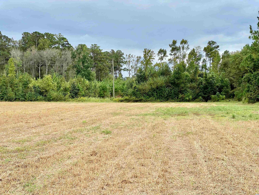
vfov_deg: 28.0
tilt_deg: -0.5
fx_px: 389
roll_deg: -0.2
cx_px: 130
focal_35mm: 52
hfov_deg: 36.8
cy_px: 98
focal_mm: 6
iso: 20
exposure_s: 1/1020
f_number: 2
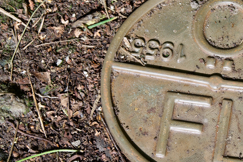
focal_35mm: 208
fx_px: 1404
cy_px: 94
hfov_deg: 9.8
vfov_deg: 6.6
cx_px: 219
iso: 180
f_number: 11
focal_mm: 105
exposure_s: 1/125
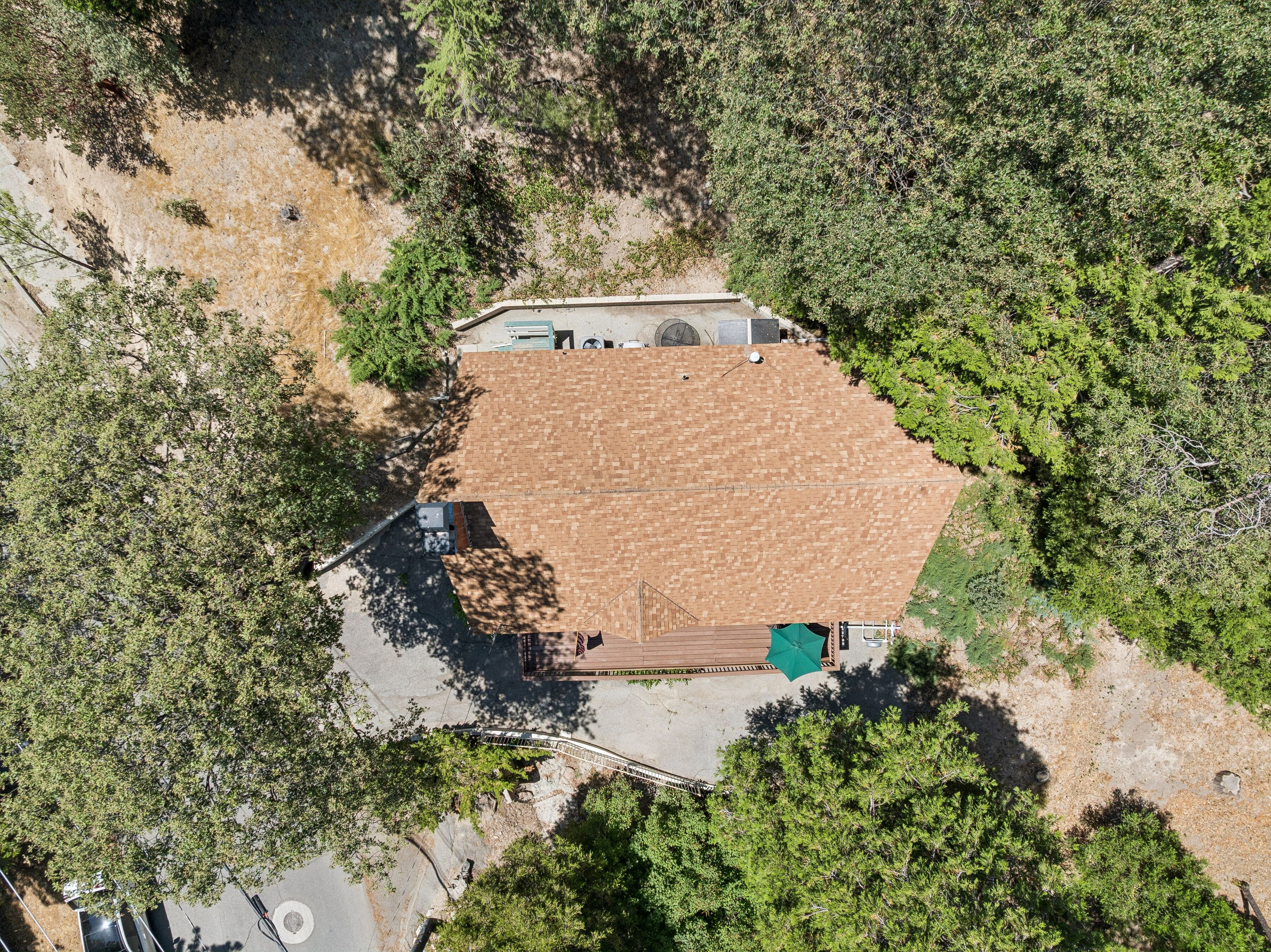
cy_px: 476
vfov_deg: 56.8
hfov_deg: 71.6
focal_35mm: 24
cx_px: 636
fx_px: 881
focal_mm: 12.3
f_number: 2.8
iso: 100
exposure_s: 1/1600
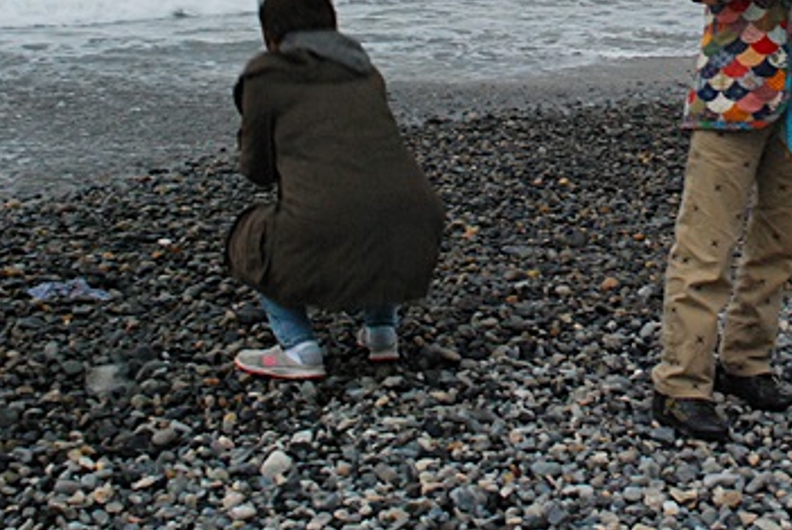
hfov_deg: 24.4
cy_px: -54
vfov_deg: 16.2
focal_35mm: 82
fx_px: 1806
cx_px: 623
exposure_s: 1/30
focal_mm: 24
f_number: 6.3
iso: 640
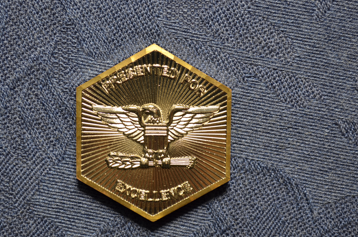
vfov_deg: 14.6
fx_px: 929
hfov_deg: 21.8
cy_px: 129
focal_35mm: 94
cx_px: 159
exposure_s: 1/1.6
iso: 100
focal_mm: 55
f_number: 8
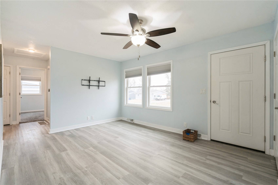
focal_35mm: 16
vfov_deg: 73.7
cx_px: 139
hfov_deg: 96.7
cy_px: 92
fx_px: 124
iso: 400
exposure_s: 1/5
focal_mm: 16
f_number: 10
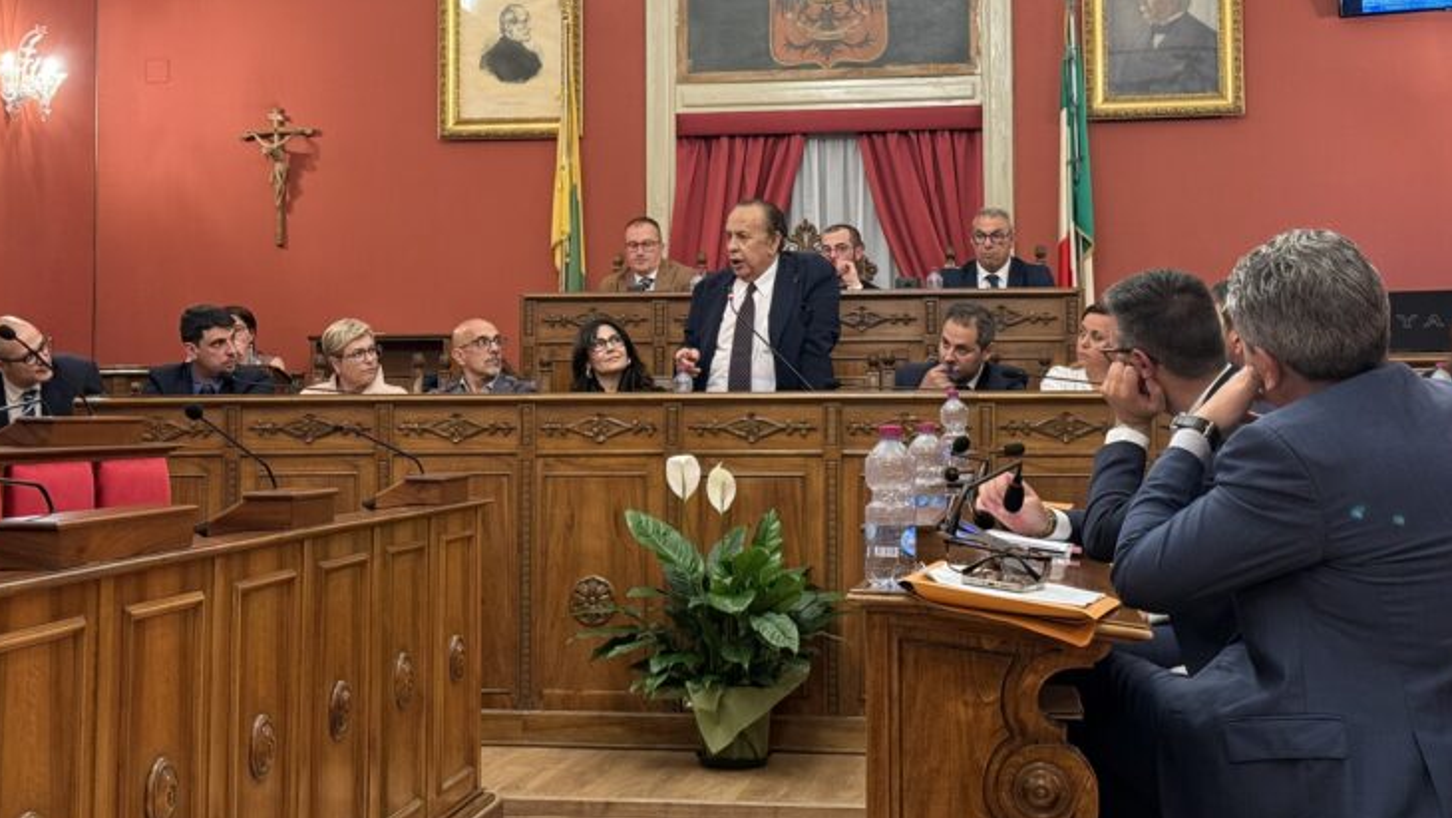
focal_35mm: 55
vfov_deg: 21.8
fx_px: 2118
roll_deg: +0.3
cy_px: 299
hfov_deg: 37.8
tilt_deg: +3.8
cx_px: 704
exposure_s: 1/33
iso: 200
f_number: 1.78
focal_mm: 6.76
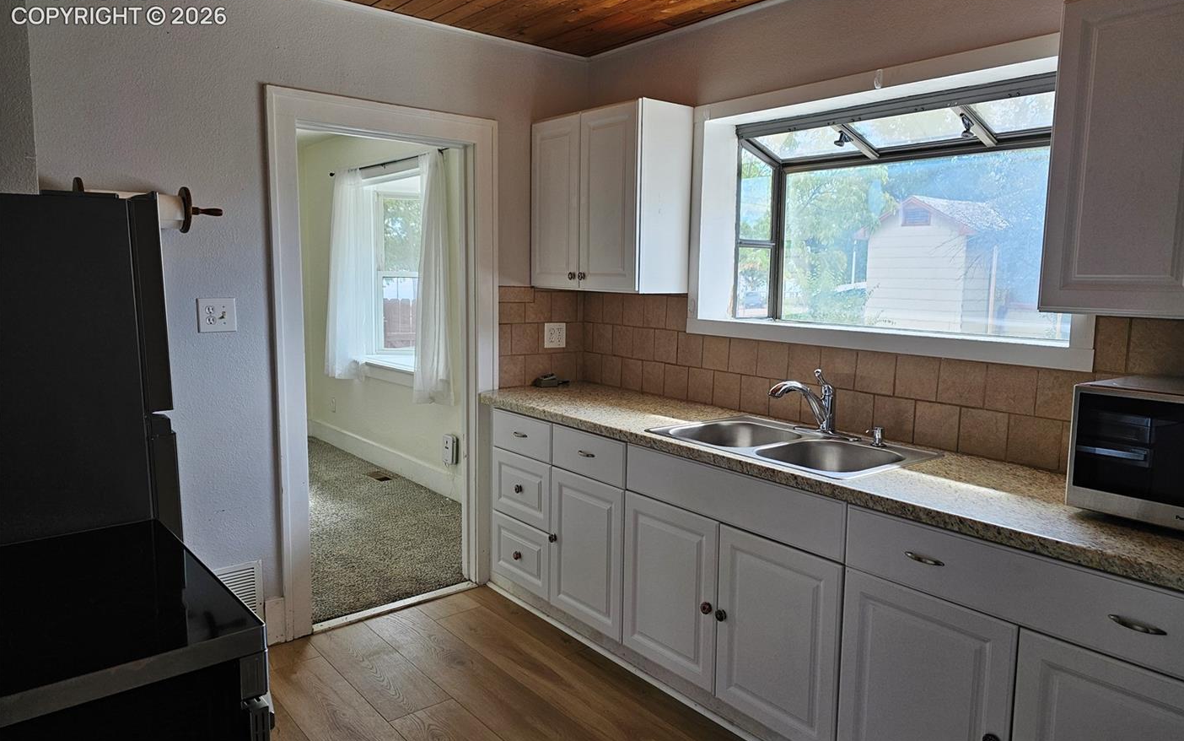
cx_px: 605
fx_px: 807
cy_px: 376
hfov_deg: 72.5
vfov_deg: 49.3
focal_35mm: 25
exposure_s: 1/180
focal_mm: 6.3
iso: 64
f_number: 1.7
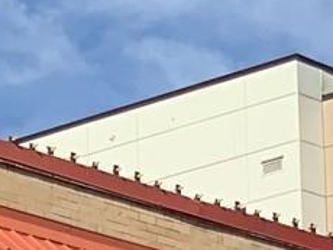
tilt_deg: +7.8
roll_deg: +0.5
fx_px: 3476
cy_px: 776
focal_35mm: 361
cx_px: -482
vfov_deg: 4.0
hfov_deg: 5.3
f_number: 2.4
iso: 16
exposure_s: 1/1261
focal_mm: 6
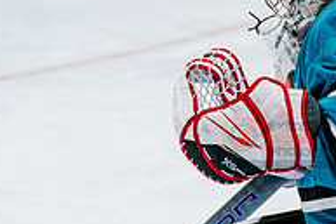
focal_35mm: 514
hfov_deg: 4.0
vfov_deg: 2.7
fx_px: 4801
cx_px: 278
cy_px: 124
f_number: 3.5
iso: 1250
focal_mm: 120
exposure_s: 1/2500
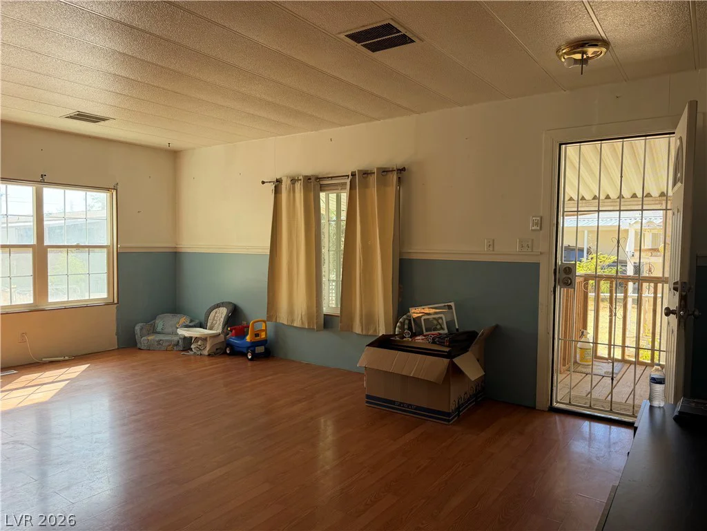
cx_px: 354
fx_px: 490
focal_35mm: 24
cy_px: 266
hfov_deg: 71.6
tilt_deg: -2.0
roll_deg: -0.1
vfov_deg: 56.8
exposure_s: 1/176
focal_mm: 6.76
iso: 80
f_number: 1.78
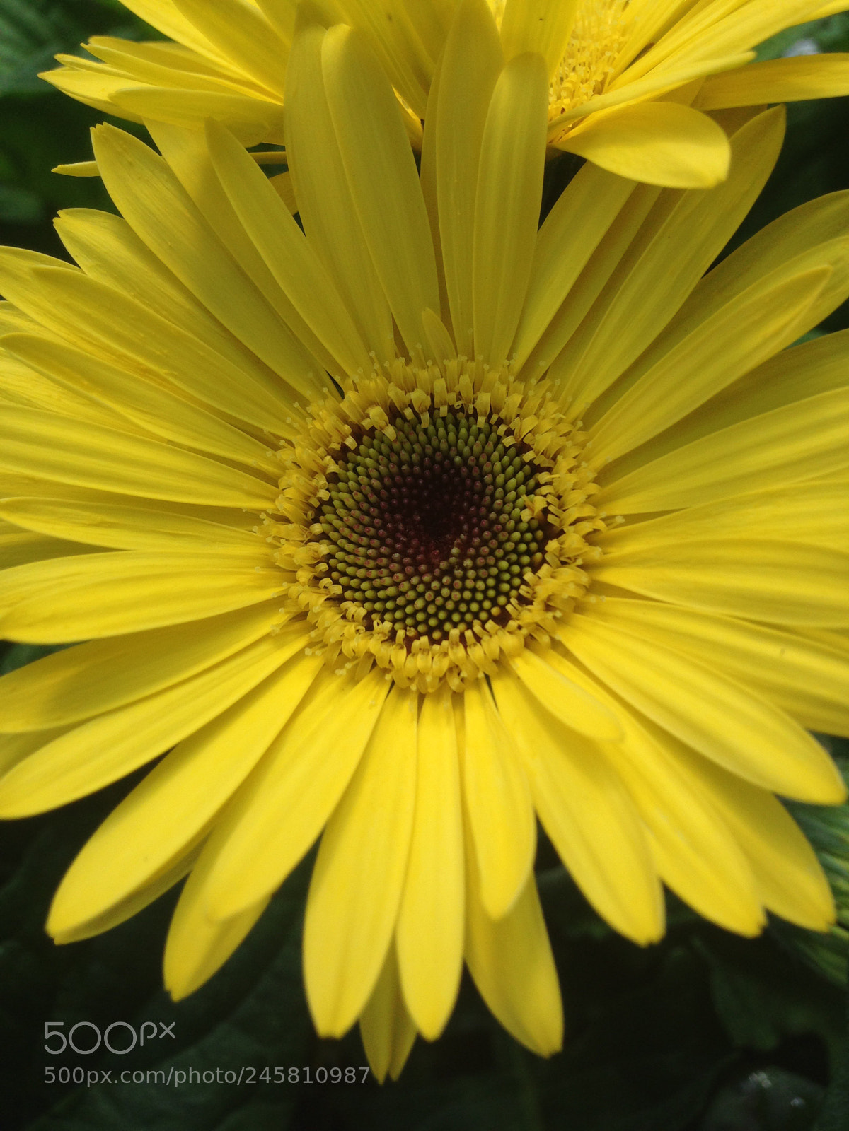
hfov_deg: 42.9
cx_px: 424
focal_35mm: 33
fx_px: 1079
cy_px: 566
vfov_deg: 55.4
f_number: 2.4
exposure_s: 1/570
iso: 50
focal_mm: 4.12
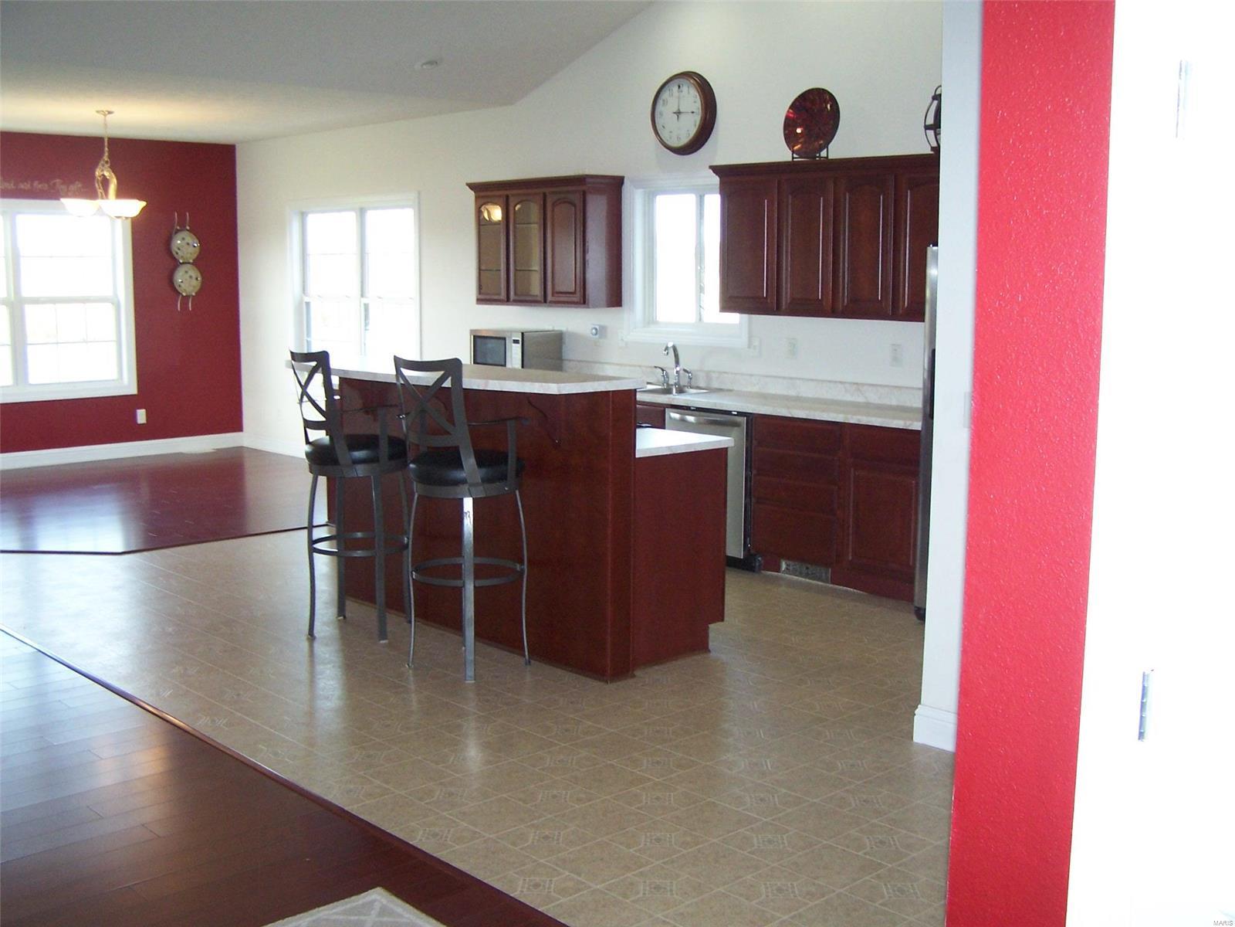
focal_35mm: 38
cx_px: 618
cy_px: 464
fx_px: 1356
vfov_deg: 37.7
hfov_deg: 49.0
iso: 140
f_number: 2.8
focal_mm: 6.3
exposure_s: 1/60
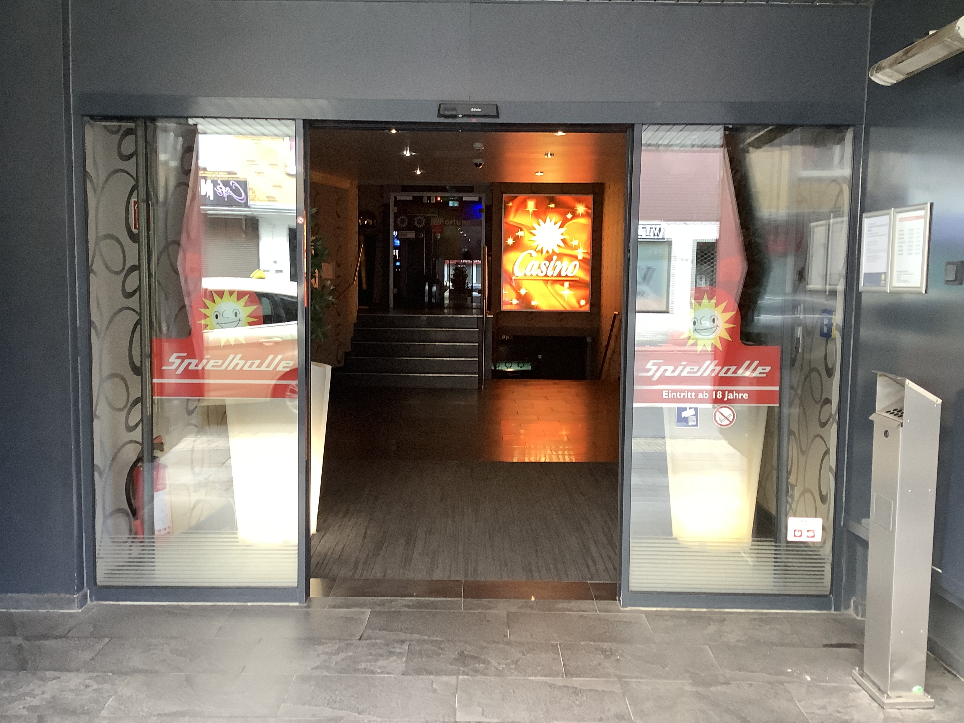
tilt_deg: -4.1
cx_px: 482
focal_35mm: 31
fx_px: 863
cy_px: 362
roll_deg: -0.6
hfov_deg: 58.4
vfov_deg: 45.4
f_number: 2.4
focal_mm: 3.3
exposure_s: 1/60
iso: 160
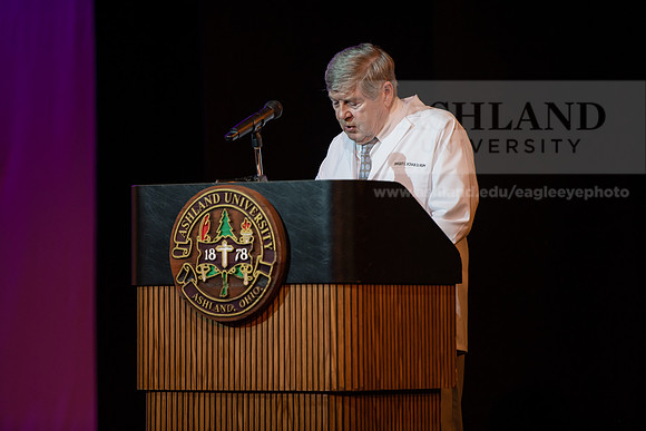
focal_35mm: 195
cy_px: 216
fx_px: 3500
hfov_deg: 10.5
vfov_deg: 7.0
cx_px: 323
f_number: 3.2
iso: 1000
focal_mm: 195
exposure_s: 1/200
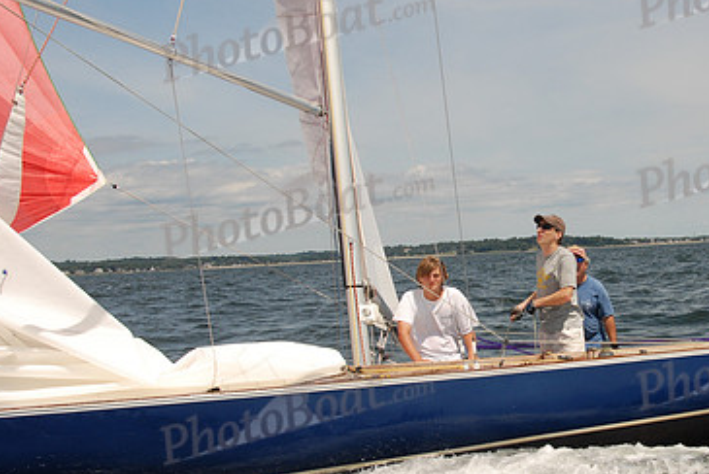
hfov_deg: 31.7
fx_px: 1222
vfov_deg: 21.9
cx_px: 536
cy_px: 286
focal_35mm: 62
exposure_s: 1/640
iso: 200
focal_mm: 26
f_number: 7.1
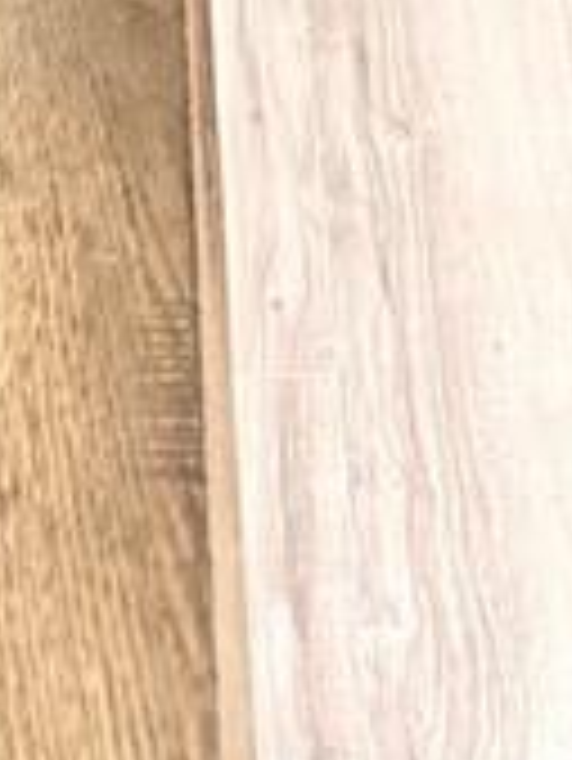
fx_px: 3741
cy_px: -1844
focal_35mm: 170
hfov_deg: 8.7
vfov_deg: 8.6
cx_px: 162
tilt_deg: -12.4
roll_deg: +0.0
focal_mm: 6.76
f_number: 1.78
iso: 125
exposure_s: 1/207
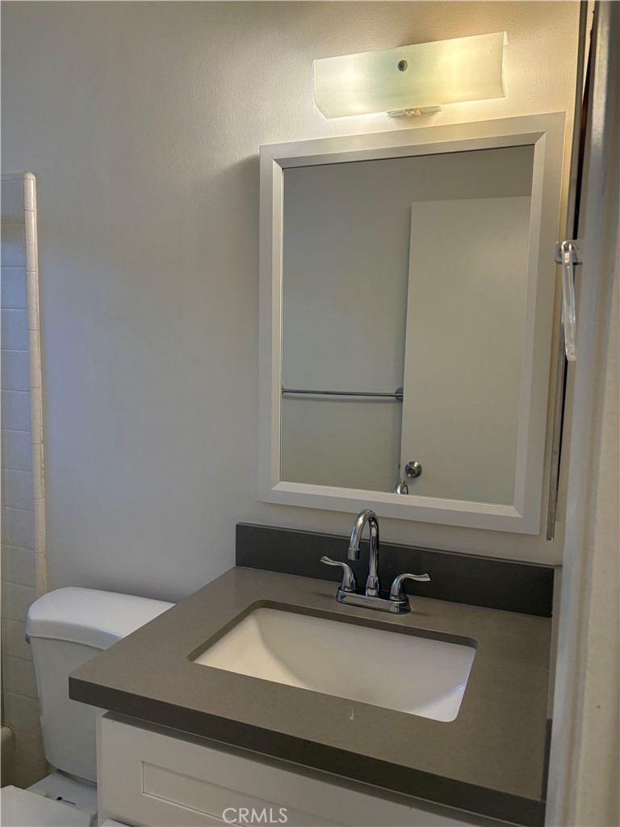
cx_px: 310
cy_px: 414
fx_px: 621
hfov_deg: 53.1
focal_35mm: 26
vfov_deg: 67.3
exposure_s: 1/165
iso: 125
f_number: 1.6
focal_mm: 5.96
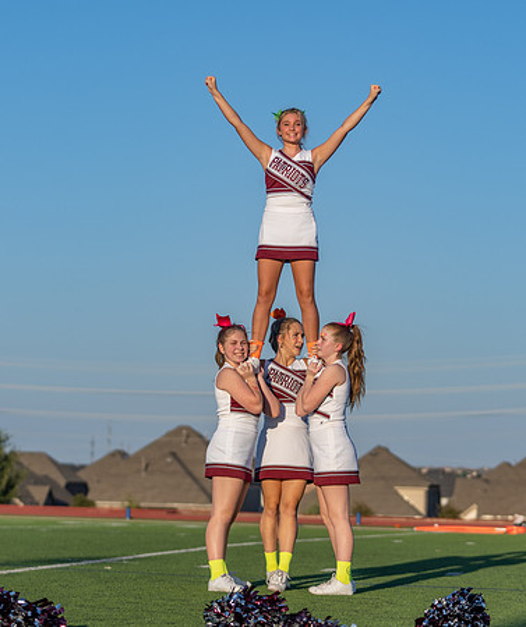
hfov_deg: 12.4
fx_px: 2418
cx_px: 291
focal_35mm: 128
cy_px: 318
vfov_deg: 14.8
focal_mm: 78
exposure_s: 1/2000
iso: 100
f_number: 2.8
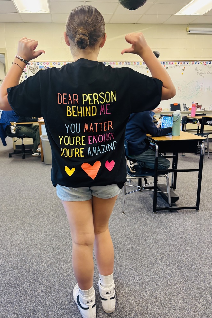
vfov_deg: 65.5
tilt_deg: -13.5
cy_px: 163
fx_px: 247
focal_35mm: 28
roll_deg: +0.7
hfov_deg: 46.3
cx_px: 92
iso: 320
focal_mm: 5.96
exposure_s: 1/60
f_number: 1.6
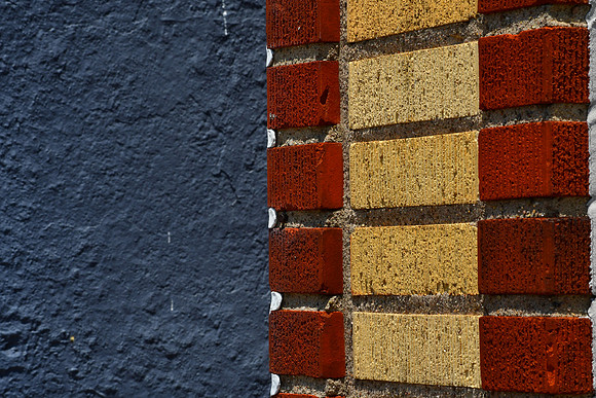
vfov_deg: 9.9
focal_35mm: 138
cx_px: 298
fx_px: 2285
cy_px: 199
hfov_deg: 14.9
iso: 250
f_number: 16
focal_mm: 92
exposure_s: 1/160
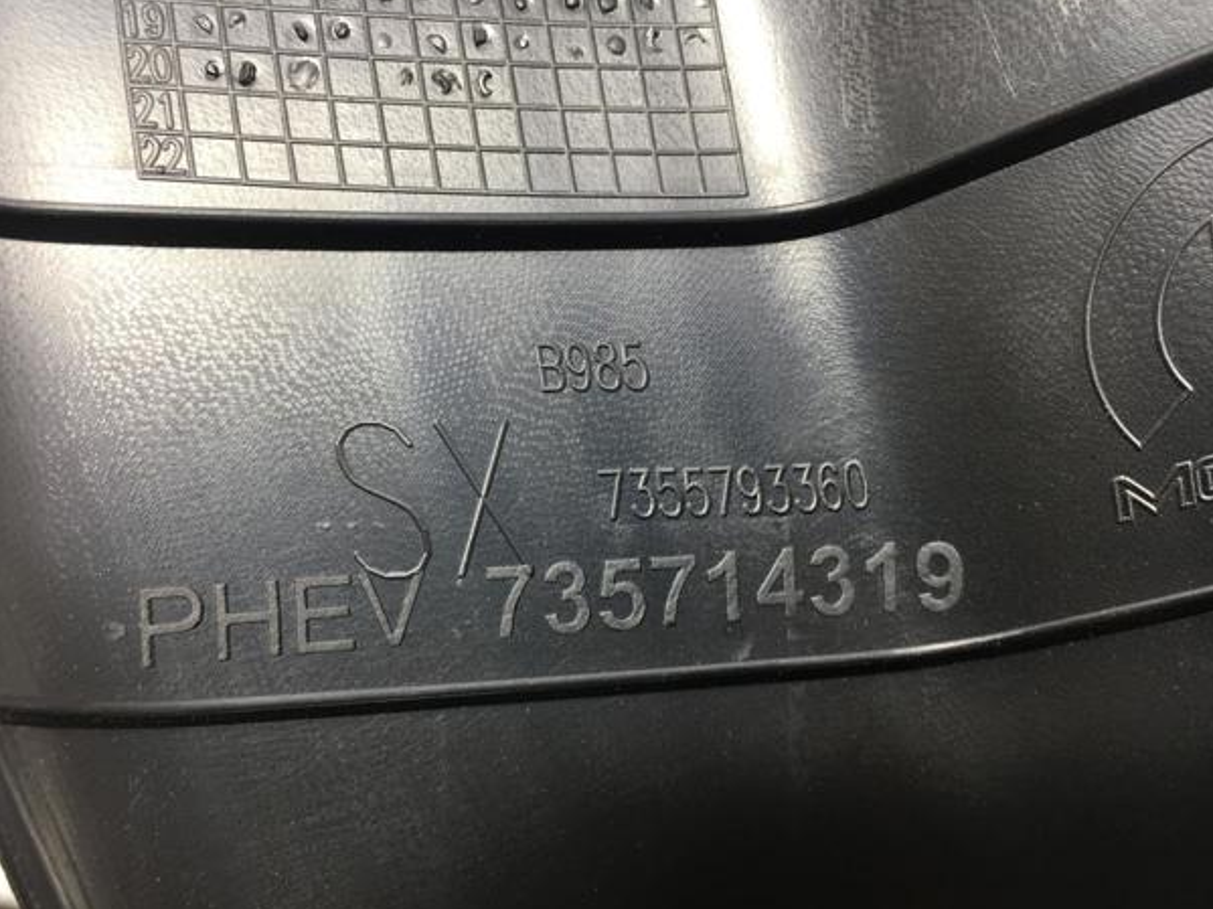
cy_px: 468
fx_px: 1086
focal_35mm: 31
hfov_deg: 58.3
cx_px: 581
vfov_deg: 45.4
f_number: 2.2
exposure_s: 1/100
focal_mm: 4.15
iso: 32
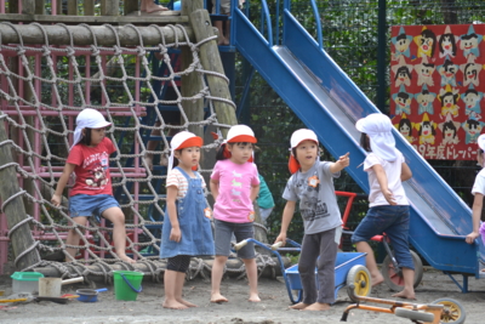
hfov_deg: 6.9
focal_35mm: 300
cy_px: 162
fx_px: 4043
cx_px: 242
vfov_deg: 4.6
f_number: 5.6
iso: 400
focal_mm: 200
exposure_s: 1/250
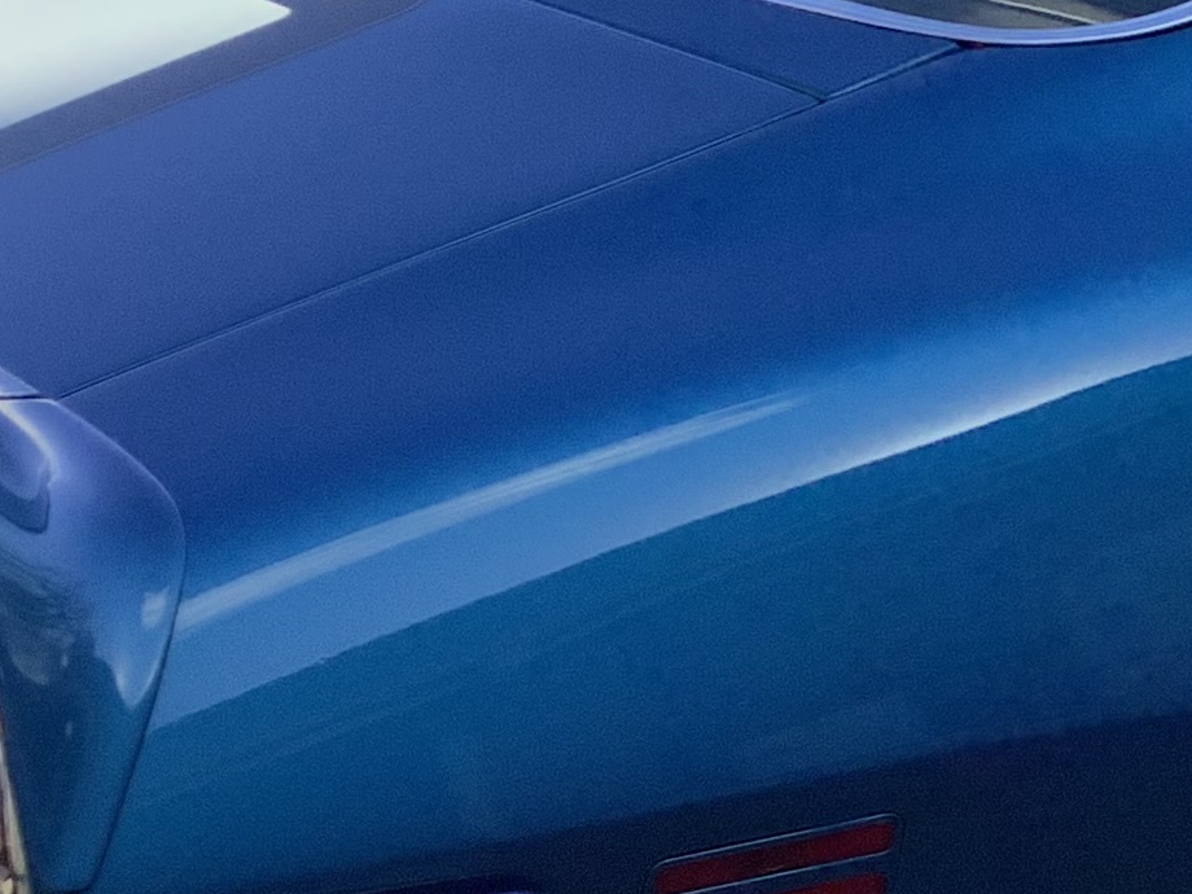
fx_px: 3788
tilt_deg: -16.8
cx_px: 1807
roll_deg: -1.3
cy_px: 424
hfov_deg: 16.3
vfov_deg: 13.5
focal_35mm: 110
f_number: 2.4
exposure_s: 1/525
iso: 25
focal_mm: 3.3
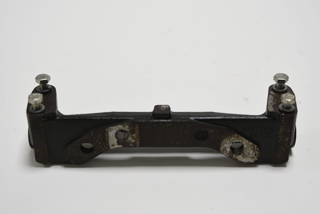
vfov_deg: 20.2
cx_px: 160
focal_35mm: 68
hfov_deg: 29.9
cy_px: 107
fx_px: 600
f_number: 2.8
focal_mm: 45
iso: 320
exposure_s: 1/100
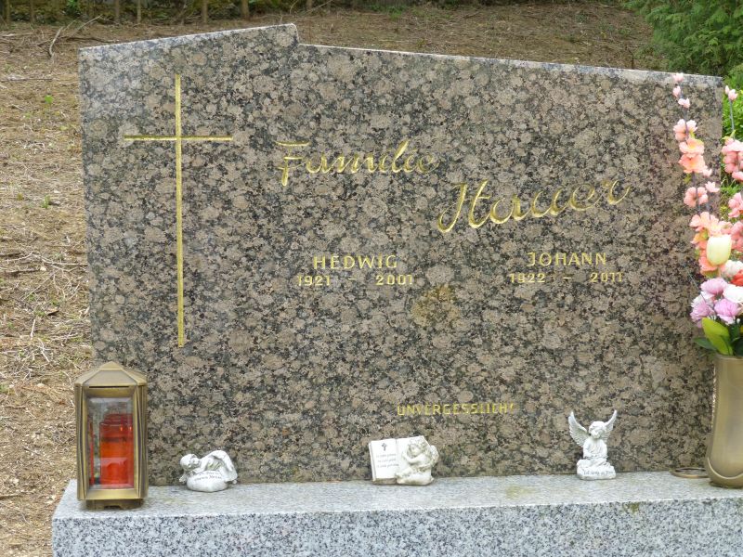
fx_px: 1417
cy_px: 278
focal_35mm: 66
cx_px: 372
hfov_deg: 29.4
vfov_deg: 22.3
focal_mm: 11.7
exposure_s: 1/125
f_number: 4.9
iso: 100
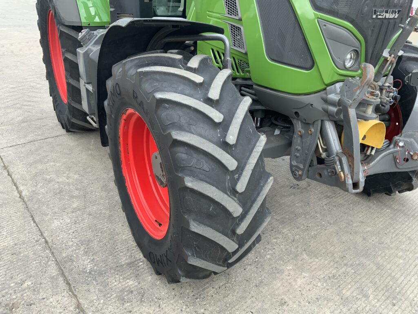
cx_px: 209
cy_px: 157
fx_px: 350
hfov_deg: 61.7
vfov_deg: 48.2
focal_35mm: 29
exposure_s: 1/189
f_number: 1.8
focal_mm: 3
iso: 16
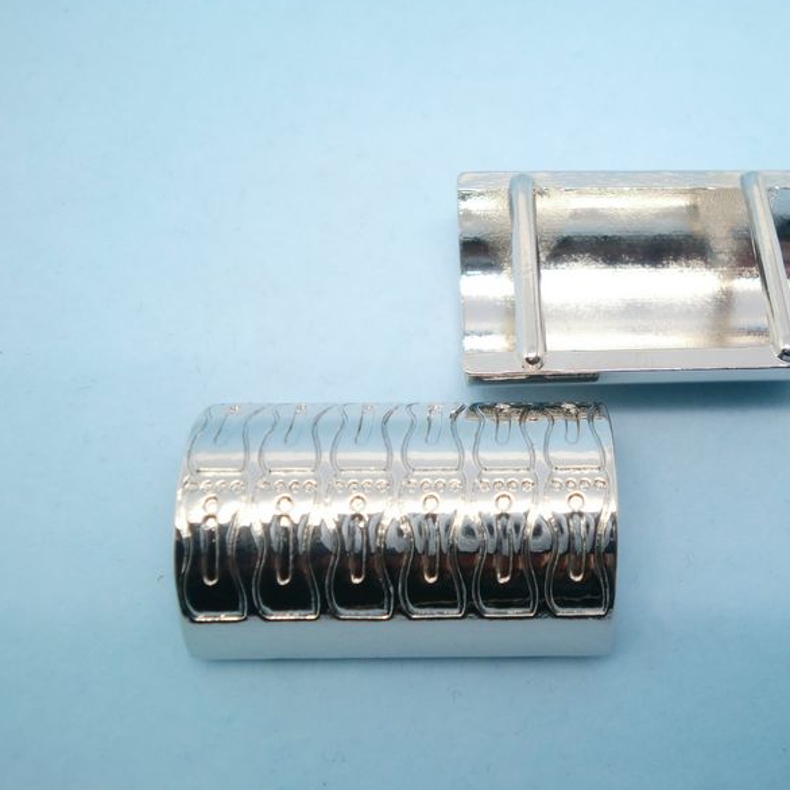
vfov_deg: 40.9
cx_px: 522
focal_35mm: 41
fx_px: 1059
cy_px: 390
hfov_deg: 40.5
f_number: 2.8
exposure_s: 1/60
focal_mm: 5.58
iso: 100
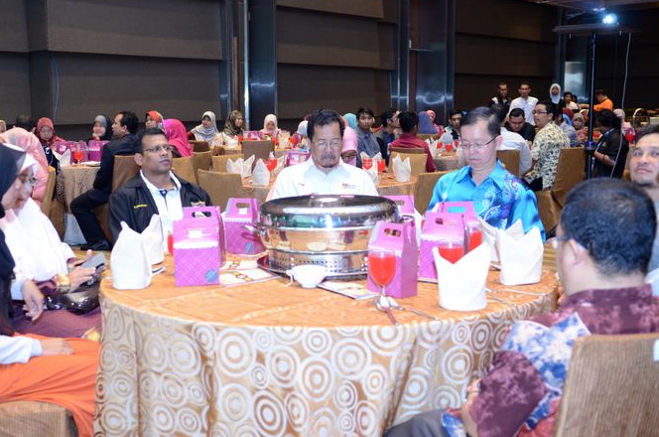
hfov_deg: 41.9
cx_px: 293
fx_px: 859
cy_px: 206
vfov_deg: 28.5
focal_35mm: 47
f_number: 2.8
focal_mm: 26
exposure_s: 1/60
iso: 1250
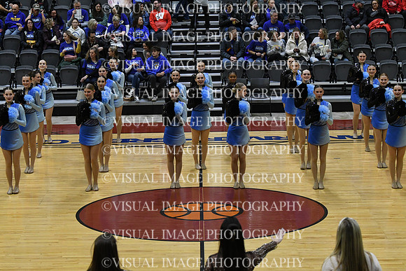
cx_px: 203
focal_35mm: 105
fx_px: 1184
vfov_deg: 13.0
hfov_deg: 19.5
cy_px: 136
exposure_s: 1/500
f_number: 4
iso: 4000
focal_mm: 70
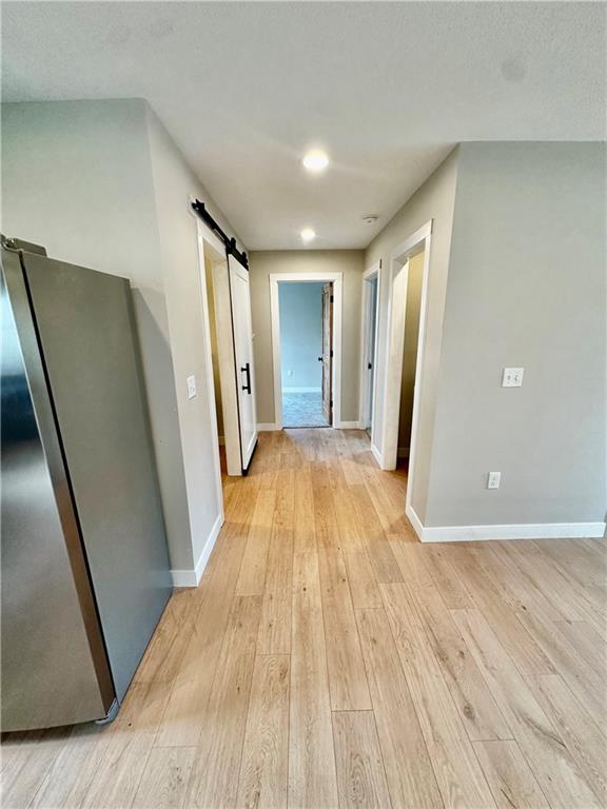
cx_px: 304
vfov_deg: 102.1
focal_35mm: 14
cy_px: 404
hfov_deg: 85.7
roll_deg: -0.5
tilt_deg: -13.5
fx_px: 327
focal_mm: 2.22
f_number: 2.2
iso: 200
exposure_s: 1/120
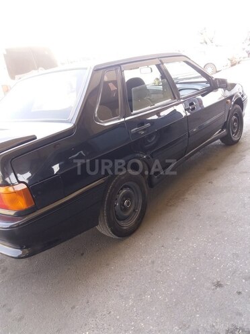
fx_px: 270
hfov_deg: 49.7
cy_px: 167
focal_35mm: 28
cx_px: 125
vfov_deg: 63.4
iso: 100
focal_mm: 3.7
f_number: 1.9
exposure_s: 1/100
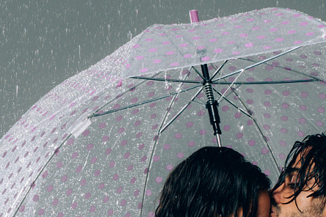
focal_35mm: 173
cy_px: 332
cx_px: 165
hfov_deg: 11.9
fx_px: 1566
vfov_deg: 7.8
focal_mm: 48
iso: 50
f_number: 11
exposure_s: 1/160
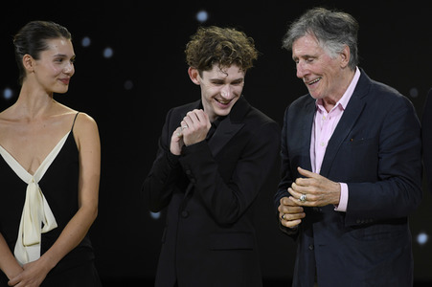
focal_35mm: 200
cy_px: 144
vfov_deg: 6.9
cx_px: 216
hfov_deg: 10.3
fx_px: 2398
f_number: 4
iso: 2000
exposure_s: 1/320
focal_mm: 200
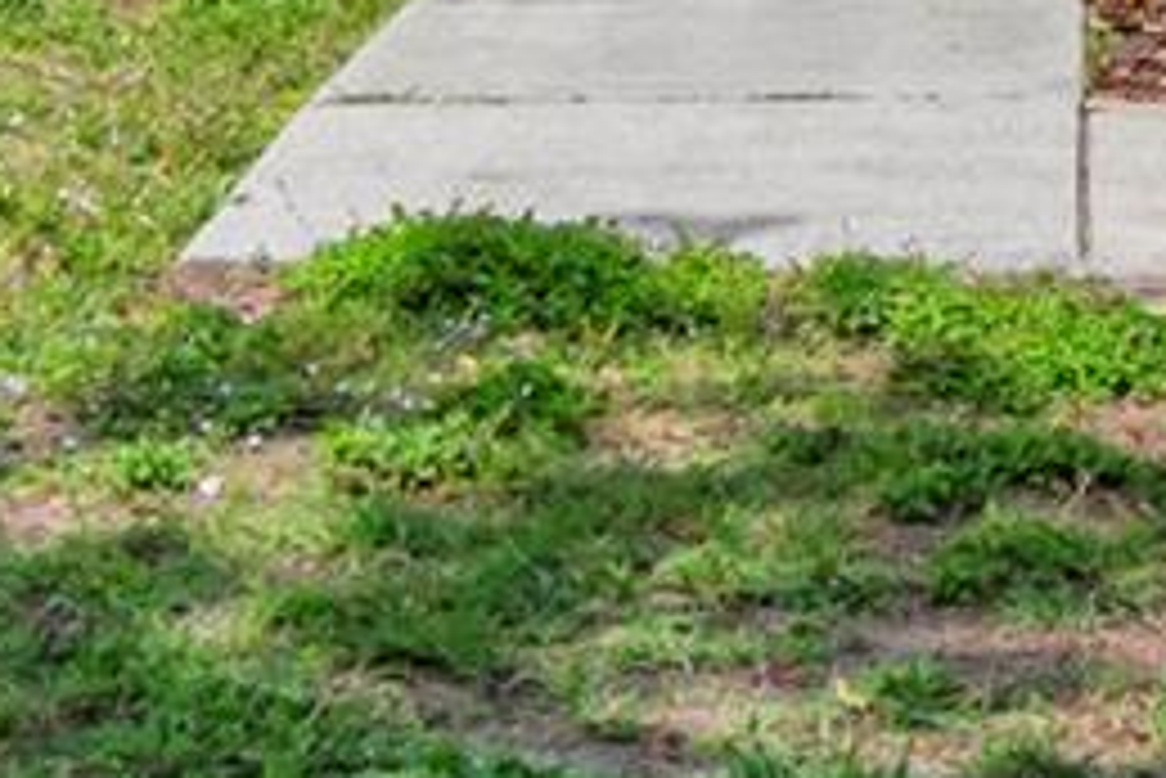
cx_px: 1558
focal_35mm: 148
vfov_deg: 8.1
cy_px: -1417
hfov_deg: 13.3
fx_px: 4796
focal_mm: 16
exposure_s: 1/1250
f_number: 7.1
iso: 200
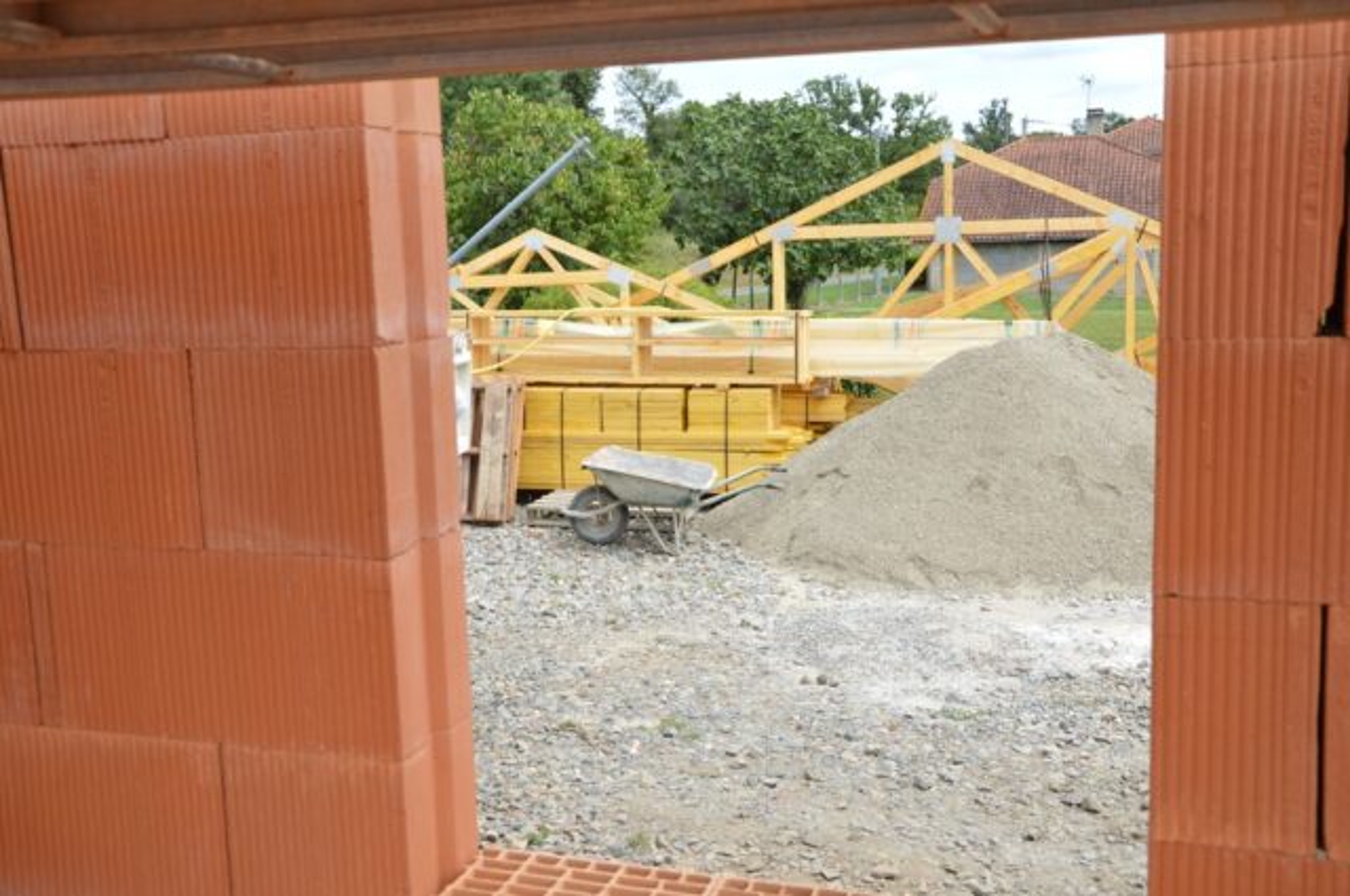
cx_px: 675
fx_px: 1348
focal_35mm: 36
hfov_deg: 53.2
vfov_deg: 36.8
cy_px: 448
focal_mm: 24
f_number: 7.1
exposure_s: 1/200
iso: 100
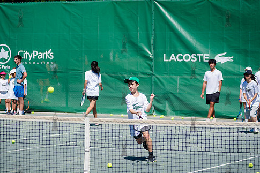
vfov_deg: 10.2
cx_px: 124
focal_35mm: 134
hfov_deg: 15.3
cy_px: 96
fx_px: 967
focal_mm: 112
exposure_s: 1/2500
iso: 200
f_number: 4
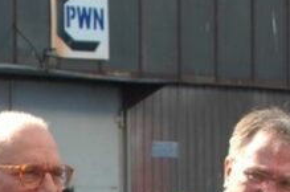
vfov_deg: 4.8
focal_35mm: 281
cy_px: 403
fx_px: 2259
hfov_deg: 7.2
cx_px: -208
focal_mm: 40
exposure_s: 1/160
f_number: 8
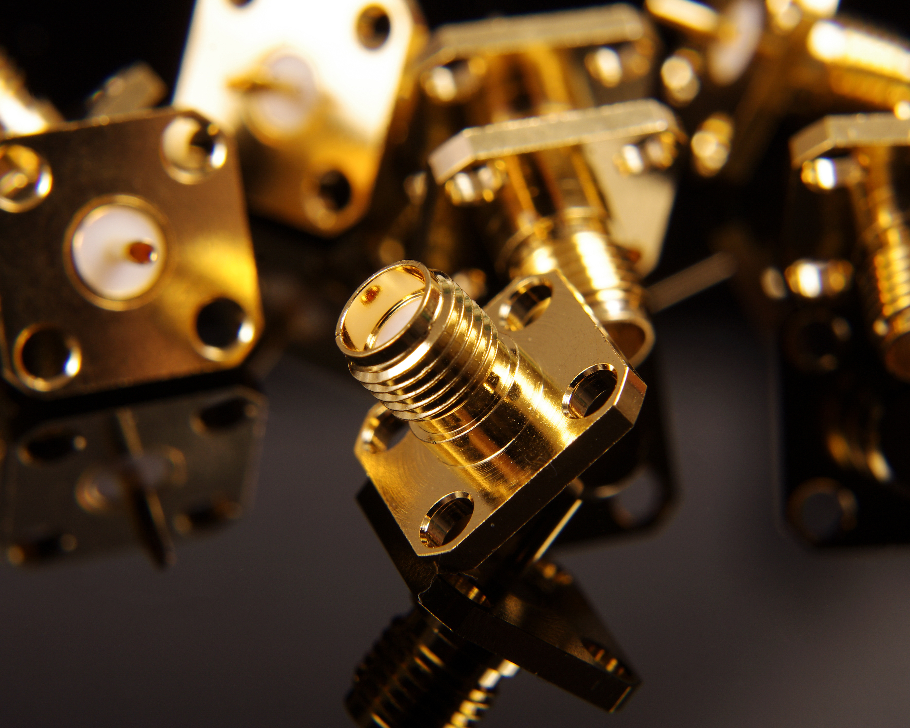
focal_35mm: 85
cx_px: 460
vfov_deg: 18.1
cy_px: 363
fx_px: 2289
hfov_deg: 22.5
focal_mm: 50
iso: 125
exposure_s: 1/125
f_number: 10
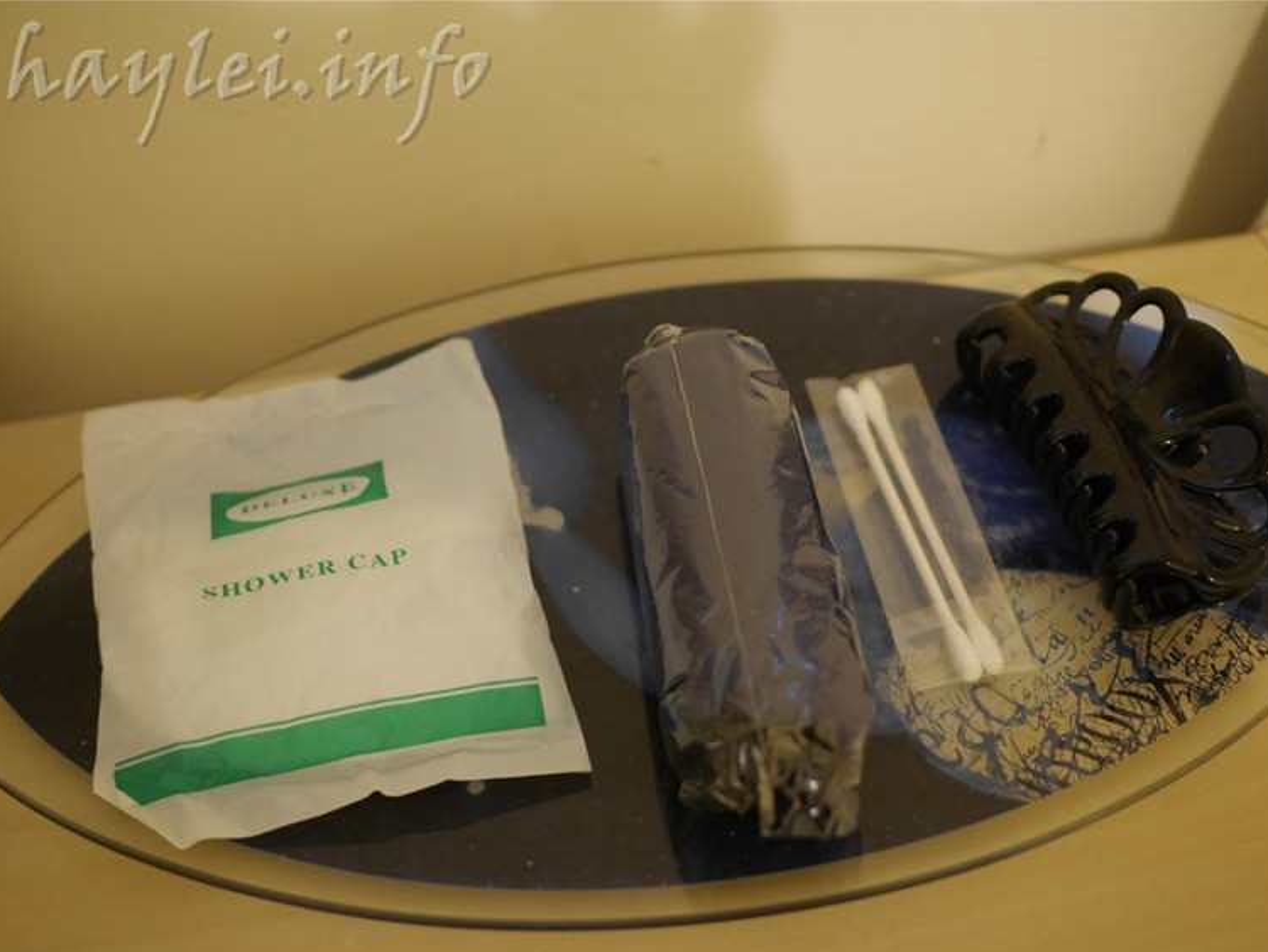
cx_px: 646
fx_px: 1319
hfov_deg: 51.3
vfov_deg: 39.5
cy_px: 569
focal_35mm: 36
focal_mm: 15
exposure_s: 1/60
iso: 1250
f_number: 1.7
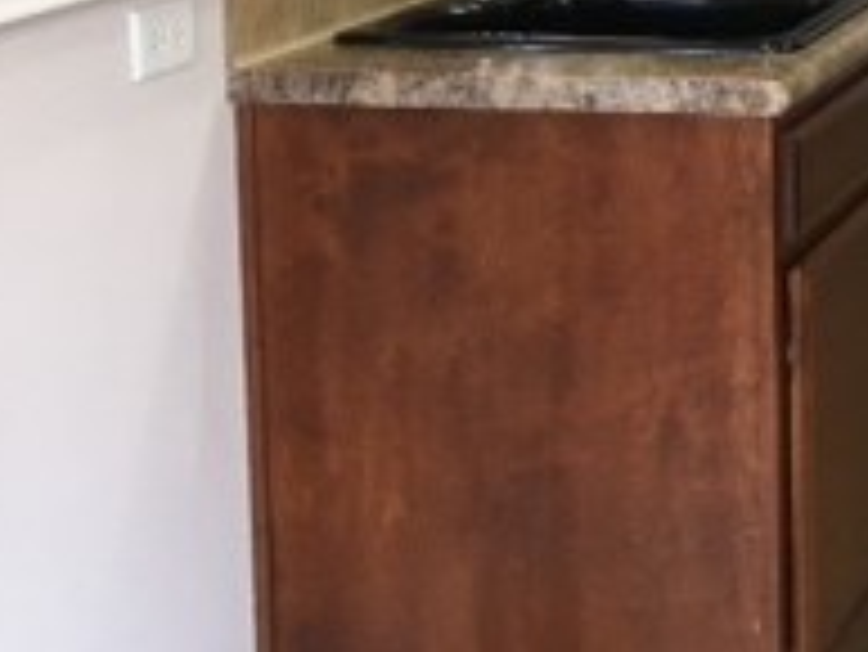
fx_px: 2409
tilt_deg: -8.9
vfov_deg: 15.1
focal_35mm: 96
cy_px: -22
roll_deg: -0.5
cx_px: 1264
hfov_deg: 18.4
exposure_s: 1/30
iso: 80
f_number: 2.2
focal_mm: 4.15
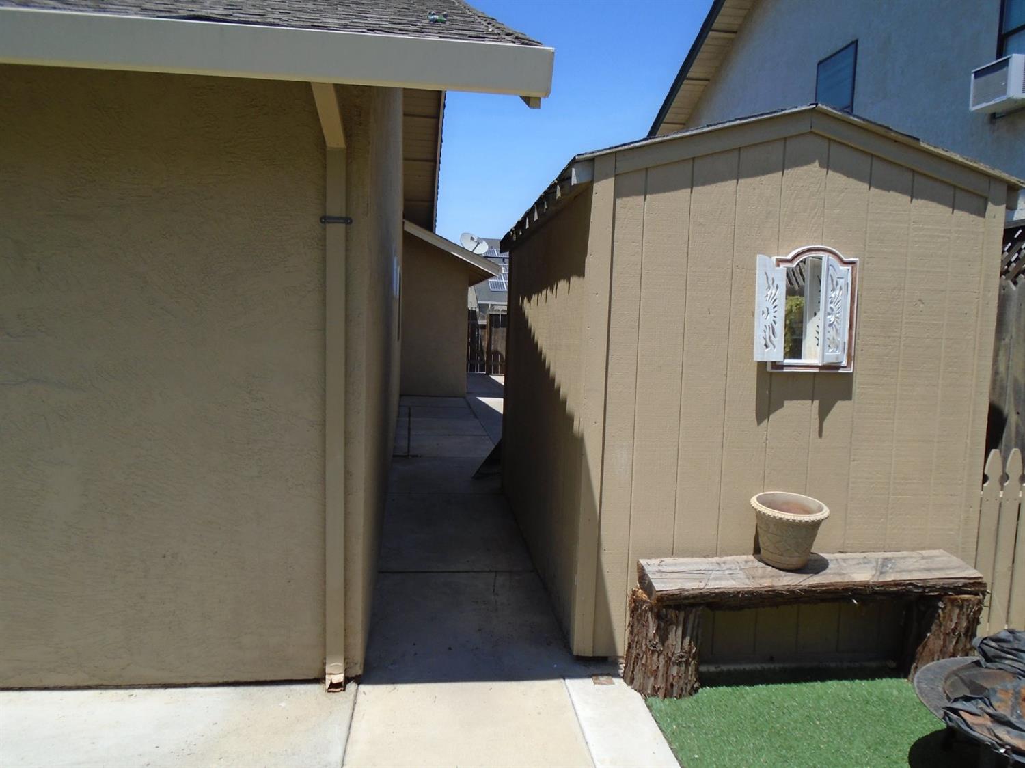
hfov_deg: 67.3
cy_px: 384
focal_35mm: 26
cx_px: 512
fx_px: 770
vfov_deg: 53.0
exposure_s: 1/1000
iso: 100
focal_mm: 4.6
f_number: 3.2
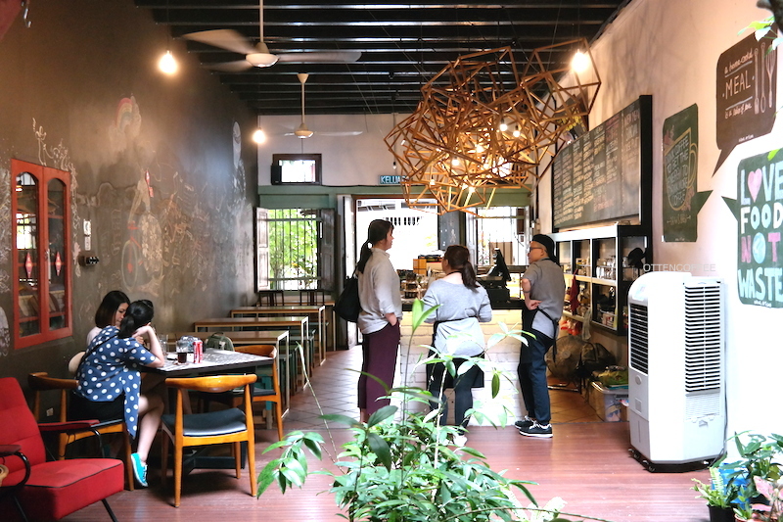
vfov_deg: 35.0
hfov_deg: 50.7
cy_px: 261
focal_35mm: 38
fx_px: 826
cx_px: 392
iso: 1600
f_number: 4
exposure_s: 1/50
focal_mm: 25
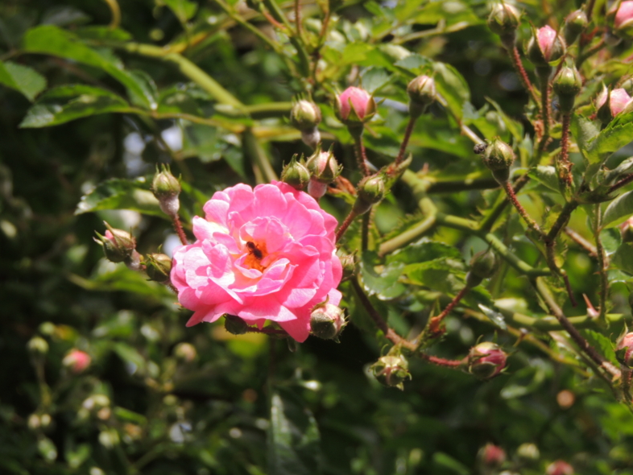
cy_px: 234
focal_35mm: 173
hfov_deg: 11.4
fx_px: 3165
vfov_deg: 8.6
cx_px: 315
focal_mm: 30.3
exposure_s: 1/320
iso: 100
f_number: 4.5
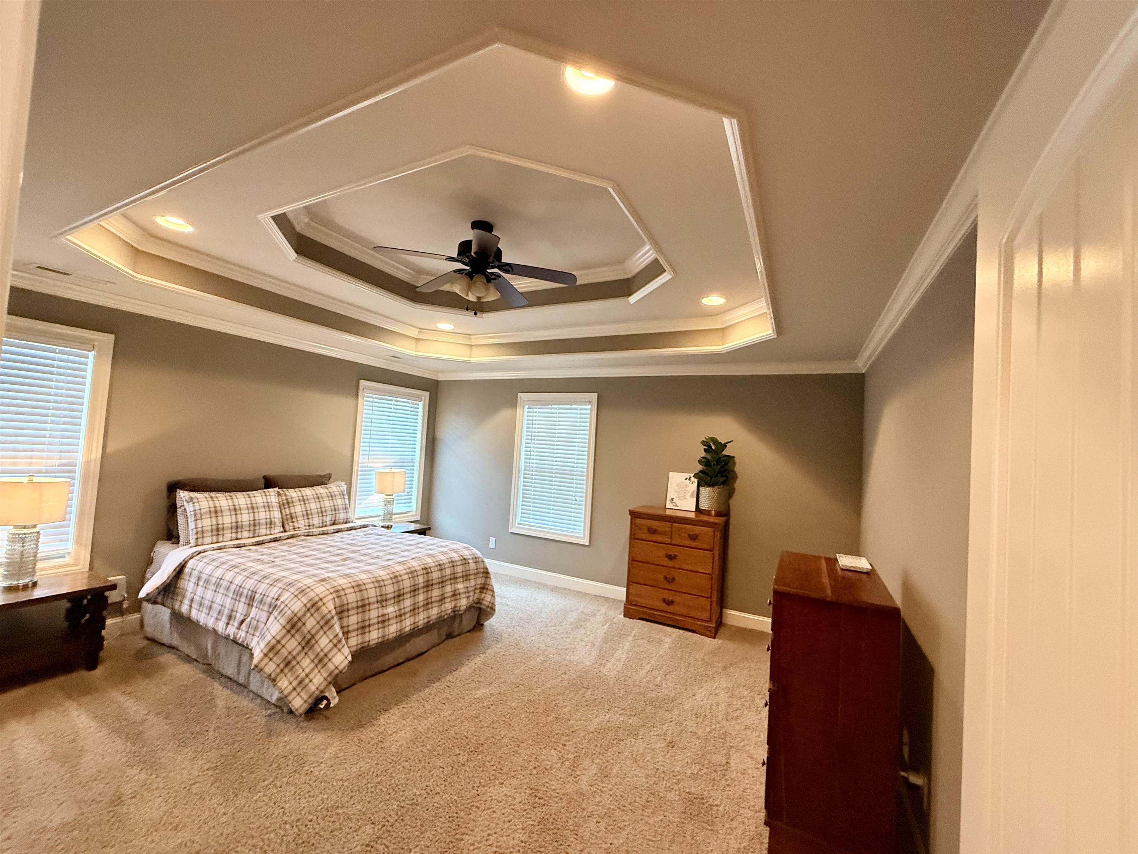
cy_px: 427
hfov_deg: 102.1
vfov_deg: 85.7
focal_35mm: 14
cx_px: 569
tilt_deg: +4.1
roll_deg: -4.1
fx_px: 460
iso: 400
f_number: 2.2
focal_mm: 2.22
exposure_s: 1/60
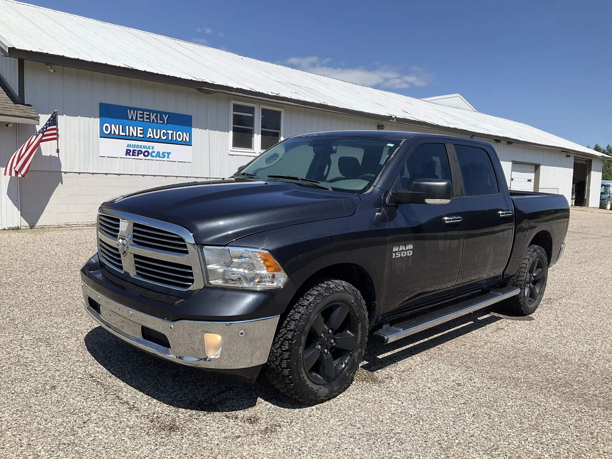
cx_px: 306
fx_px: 513
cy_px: 230
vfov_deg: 48.2
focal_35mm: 29
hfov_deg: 61.7
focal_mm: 3
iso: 25
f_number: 1.8
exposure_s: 1/2667
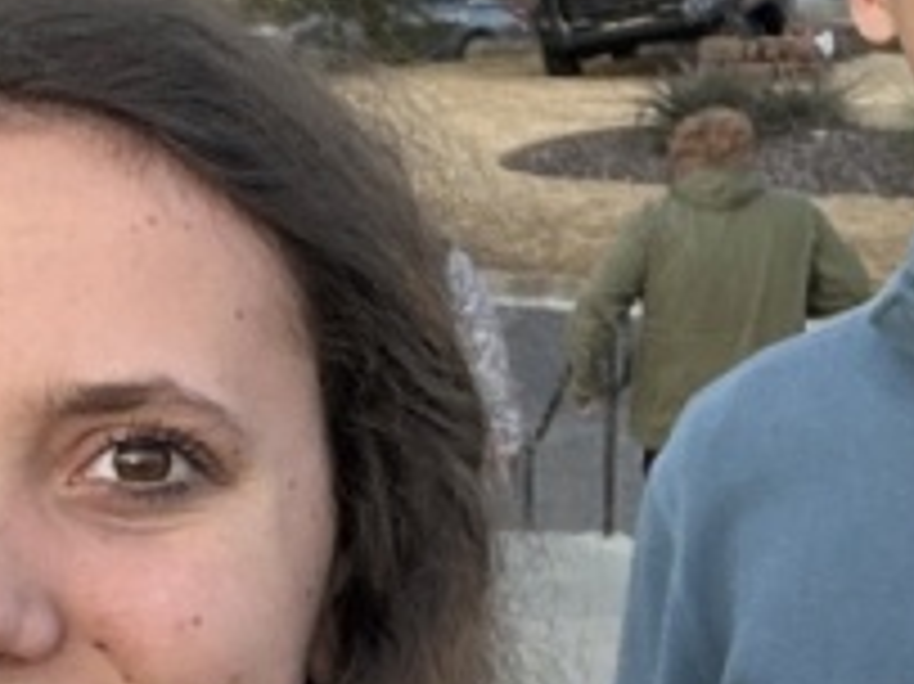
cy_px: 252
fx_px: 3589
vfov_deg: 10.9
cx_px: 293
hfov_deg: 14.5
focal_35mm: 136
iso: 50
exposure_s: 1/121
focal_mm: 2.69
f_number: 1.9
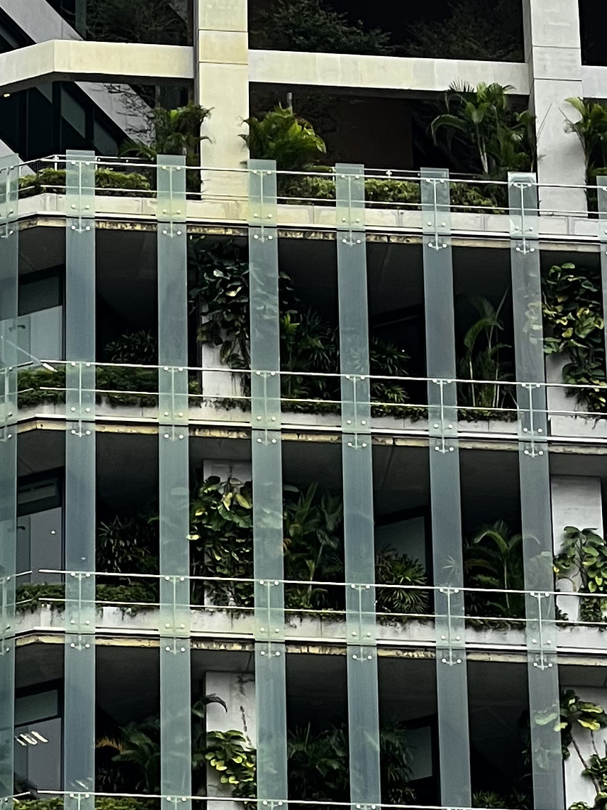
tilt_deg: +34.0
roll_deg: +0.5
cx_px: 245
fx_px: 6312
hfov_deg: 5.5
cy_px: -213
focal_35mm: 270
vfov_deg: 7.3
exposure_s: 1/247
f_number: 2.8
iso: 32
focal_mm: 9
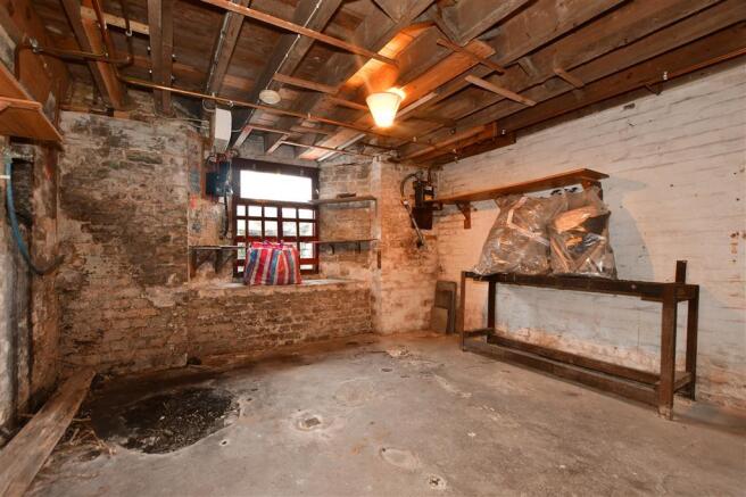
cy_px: 248
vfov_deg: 77.3
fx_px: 311
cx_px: 373
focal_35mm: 15
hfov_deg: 100.4
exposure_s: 3
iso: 160
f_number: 7.1
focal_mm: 10
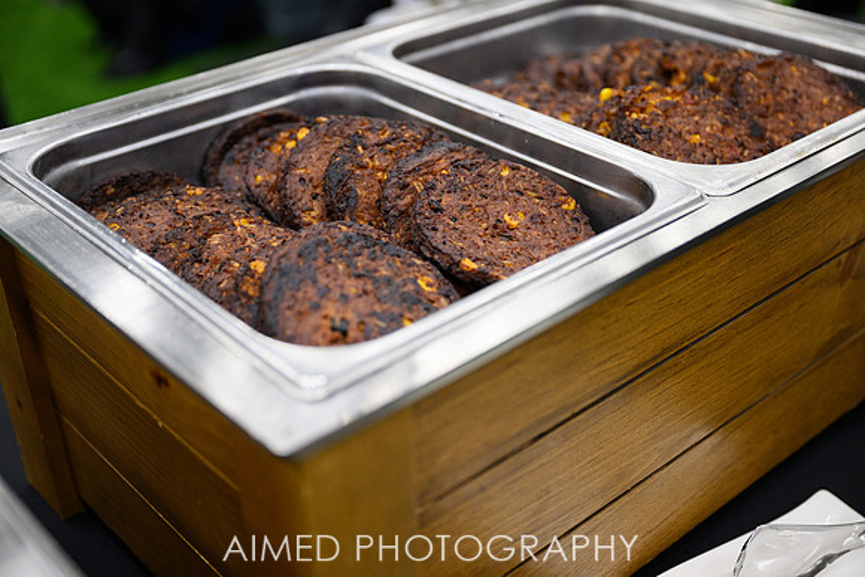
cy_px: 288
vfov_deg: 29.9
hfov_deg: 43.6
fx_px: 1081
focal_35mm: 45
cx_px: 432
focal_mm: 45
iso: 800
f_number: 2.8
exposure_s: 1/250
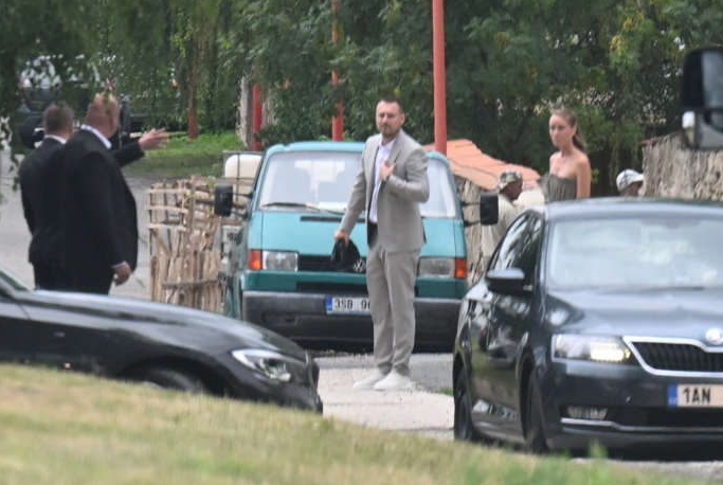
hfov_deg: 6.8
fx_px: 6096
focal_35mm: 303
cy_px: 243
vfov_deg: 4.6
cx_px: 363
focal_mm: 200
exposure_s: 1/640
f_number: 9
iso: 1250
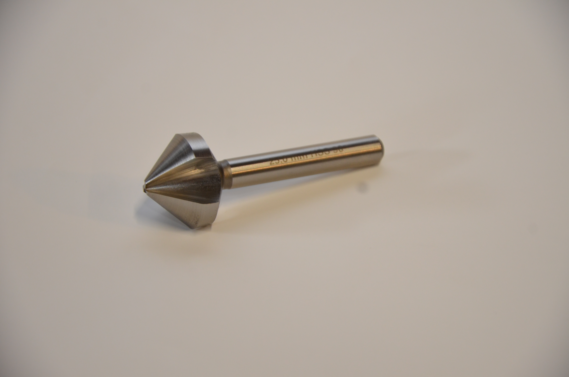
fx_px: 2484
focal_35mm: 158
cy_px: 188
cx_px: 284
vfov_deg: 8.7
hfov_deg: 13.1
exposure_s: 1/60
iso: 640
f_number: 5.6
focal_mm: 105
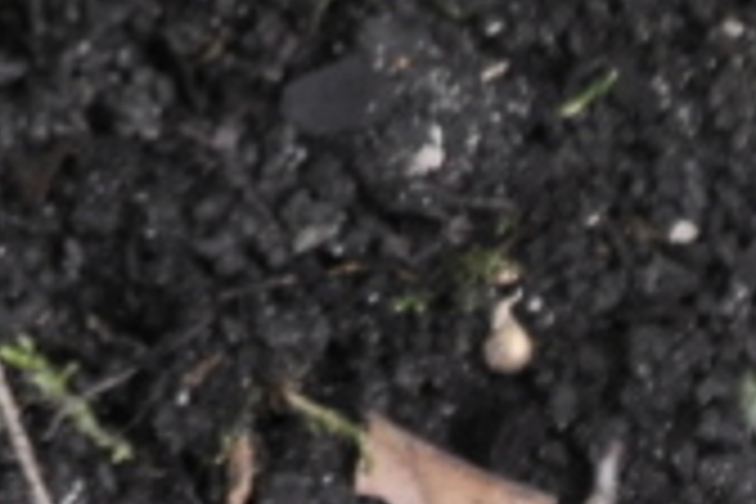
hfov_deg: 2.7
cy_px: -670
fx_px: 15736
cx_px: -324
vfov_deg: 1.8
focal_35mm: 749
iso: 1600
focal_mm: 105
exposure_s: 1/100
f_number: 5.6
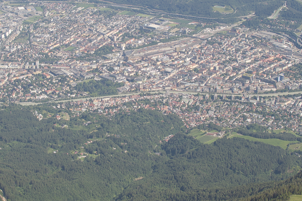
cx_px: 110
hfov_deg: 24.7
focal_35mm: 82
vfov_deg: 16.7
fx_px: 686
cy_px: 67
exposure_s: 1/320
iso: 100
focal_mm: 35
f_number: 6.3
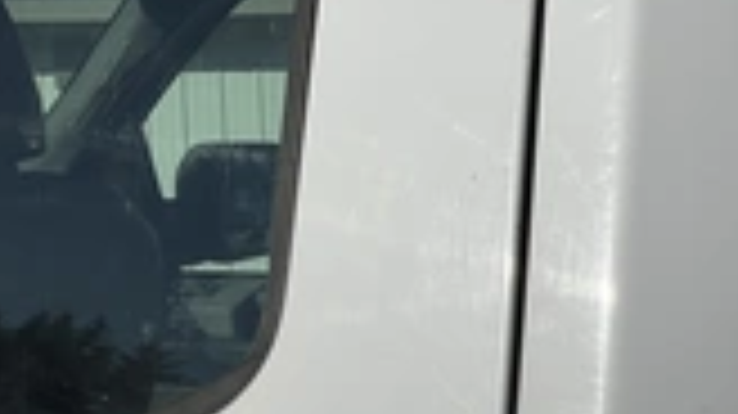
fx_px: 1506
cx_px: 846
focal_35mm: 77
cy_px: 536
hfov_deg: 25.2
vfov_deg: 15.0
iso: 25
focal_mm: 3
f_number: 1.8
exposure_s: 1/8621
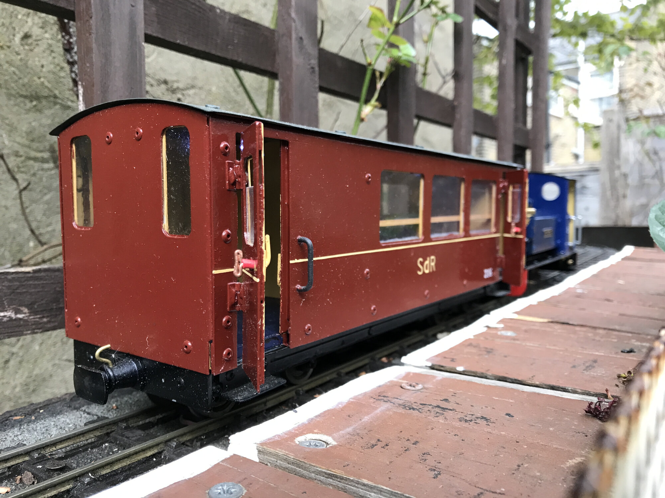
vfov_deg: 49.7
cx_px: 332
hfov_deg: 63.4
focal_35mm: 28
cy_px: 249
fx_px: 538
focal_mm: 3.99
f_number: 1.8
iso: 25
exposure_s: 1/33
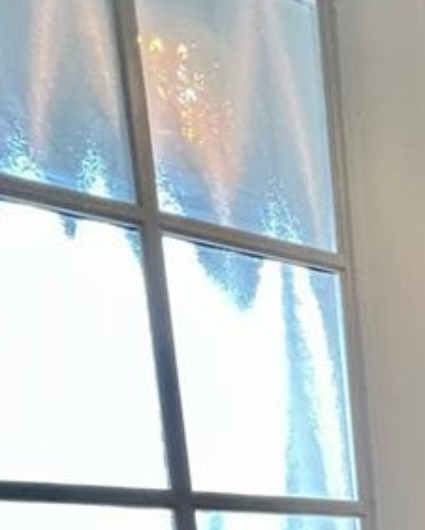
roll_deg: +0.9
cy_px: 744
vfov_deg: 27.1
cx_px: 794
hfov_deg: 19.6
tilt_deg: -10.5
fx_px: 848
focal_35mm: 54
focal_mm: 1.57
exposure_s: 1/120
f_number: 1.8
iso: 250
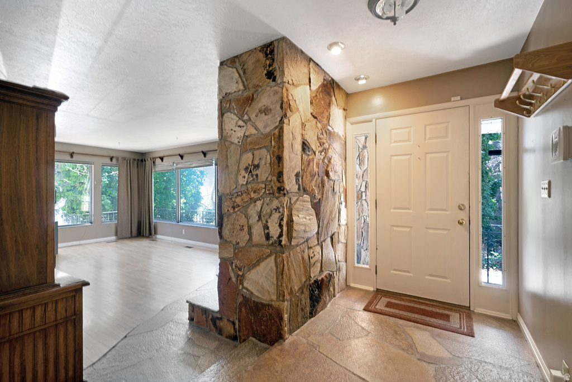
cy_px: 191
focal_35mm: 16
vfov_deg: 73.8
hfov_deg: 96.7
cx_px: 286
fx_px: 254
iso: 320
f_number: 9
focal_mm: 16
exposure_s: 1.3
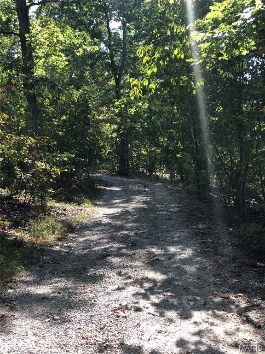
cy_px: 177
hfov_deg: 25.7
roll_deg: +3.2
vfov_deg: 33.8
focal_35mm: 57
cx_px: 132
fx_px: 582
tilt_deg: +5.6
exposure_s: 1/120
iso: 25
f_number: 2.8
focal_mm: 6.6
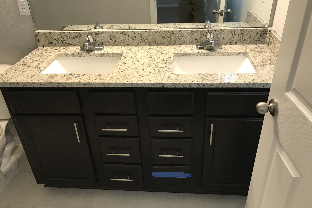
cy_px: 108
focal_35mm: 30
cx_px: 154
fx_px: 260
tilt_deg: -30.6
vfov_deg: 43.6
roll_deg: +3.4
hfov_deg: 61.9
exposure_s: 1/30
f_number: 1.8
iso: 40
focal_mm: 3.99
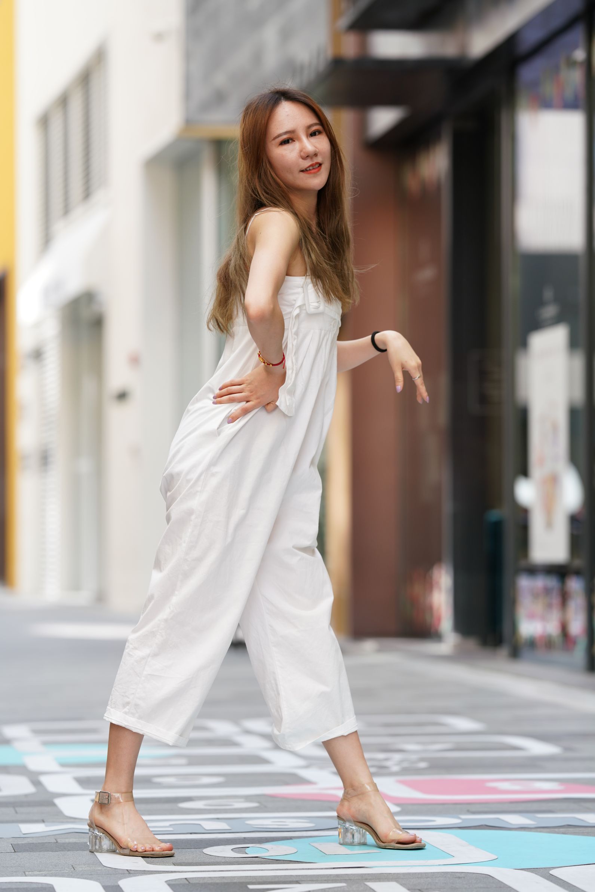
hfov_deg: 10.2
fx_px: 3345
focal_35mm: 135
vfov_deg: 15.2
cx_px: 298
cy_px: 446
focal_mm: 135
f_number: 3.2
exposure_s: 1/500
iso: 320
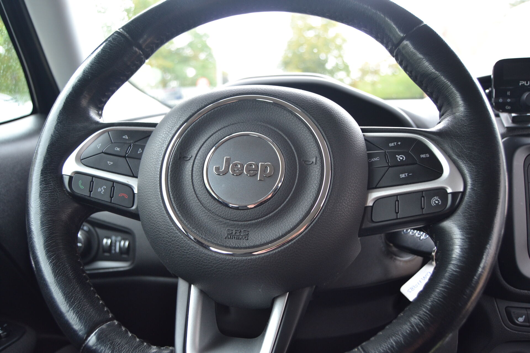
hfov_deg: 67.4
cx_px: 265
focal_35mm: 27
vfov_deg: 47.9
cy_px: 176
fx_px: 397
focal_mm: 18
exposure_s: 1/80
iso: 400
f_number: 4.5
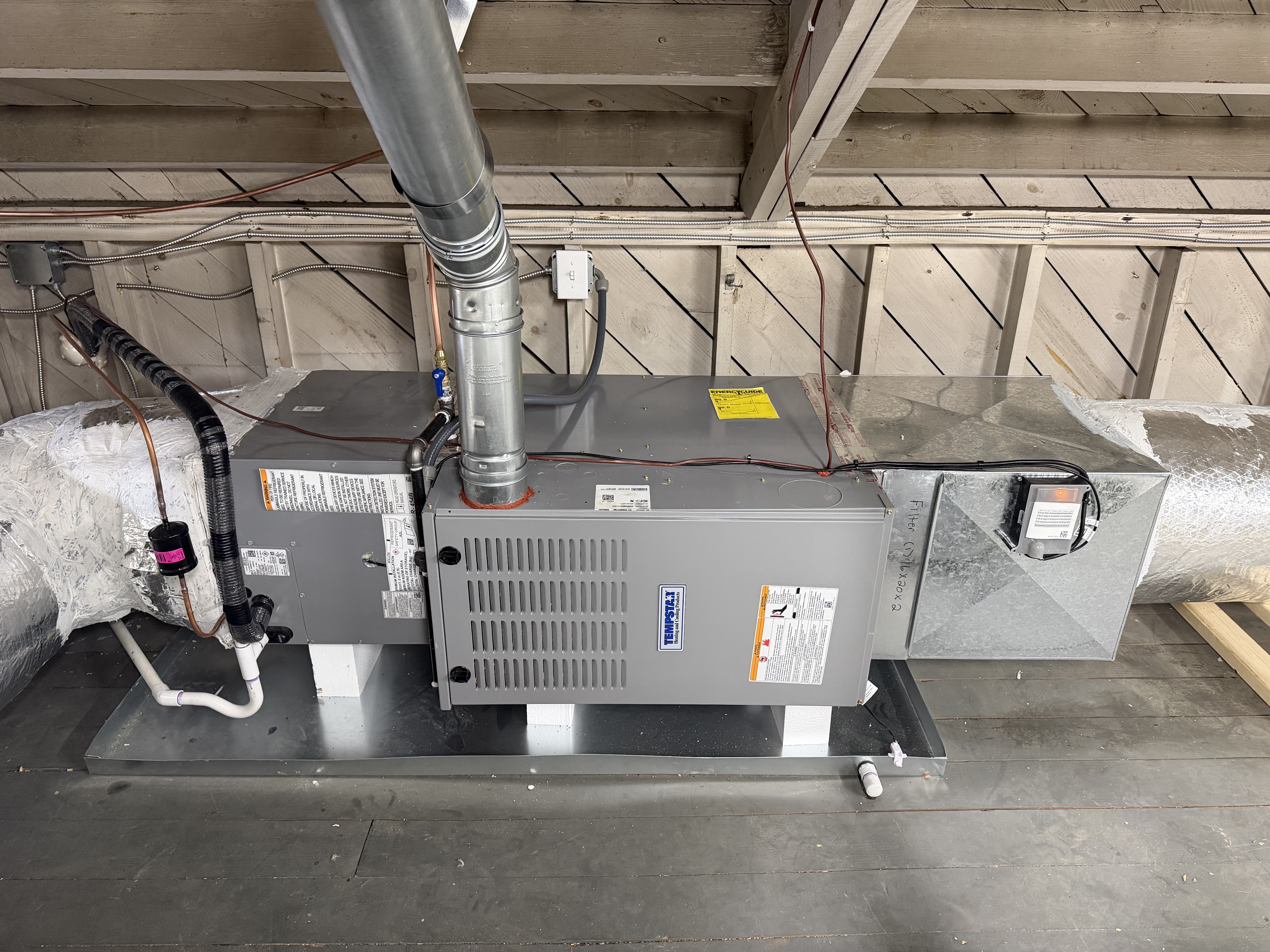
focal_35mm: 24
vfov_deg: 56.8
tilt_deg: -26.7
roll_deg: -0.6
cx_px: 635
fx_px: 881
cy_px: 476
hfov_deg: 71.6
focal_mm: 6.76
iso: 400
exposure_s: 1/60
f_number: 1.78
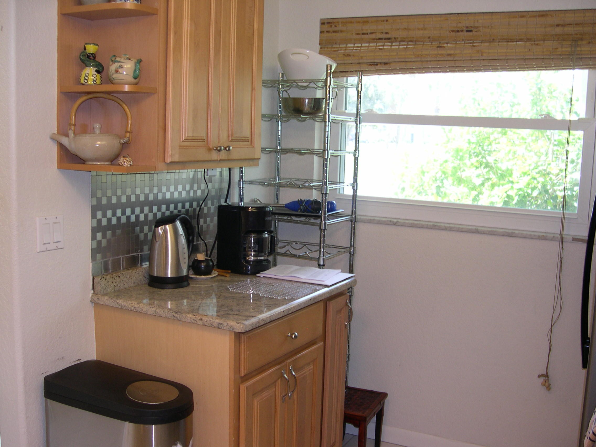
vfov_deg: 37.7
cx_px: 298
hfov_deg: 49.0
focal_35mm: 38
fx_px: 654
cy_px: 224
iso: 100
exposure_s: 1/30.1
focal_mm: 8
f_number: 2.8
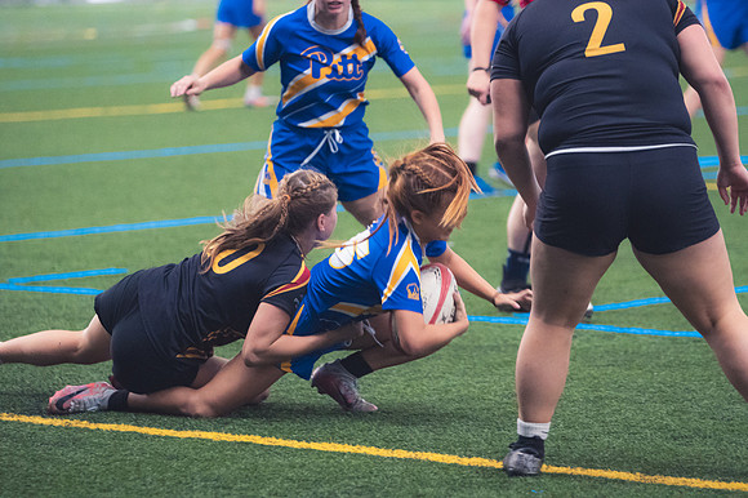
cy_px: 249
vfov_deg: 6.8
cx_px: 374
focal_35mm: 202
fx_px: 4195
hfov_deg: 10.2
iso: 5000
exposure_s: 1/320
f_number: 2.8
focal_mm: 135
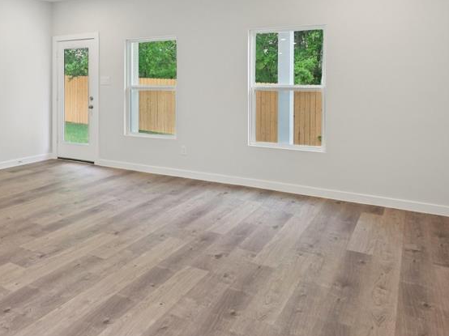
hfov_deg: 51.9
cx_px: 88
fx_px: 426
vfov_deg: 41.6
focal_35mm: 33
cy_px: 79
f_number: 8
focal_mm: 18.5
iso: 400
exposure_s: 1/15
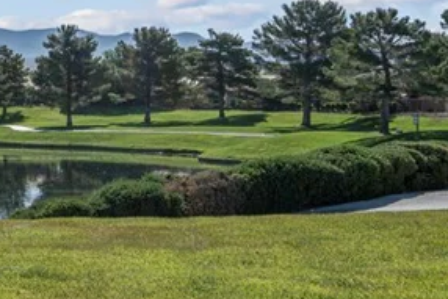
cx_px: -348
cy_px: 87
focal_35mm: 86
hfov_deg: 18.6
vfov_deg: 15.9
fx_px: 1071
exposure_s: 1/250
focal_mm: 24
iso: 100
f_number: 9
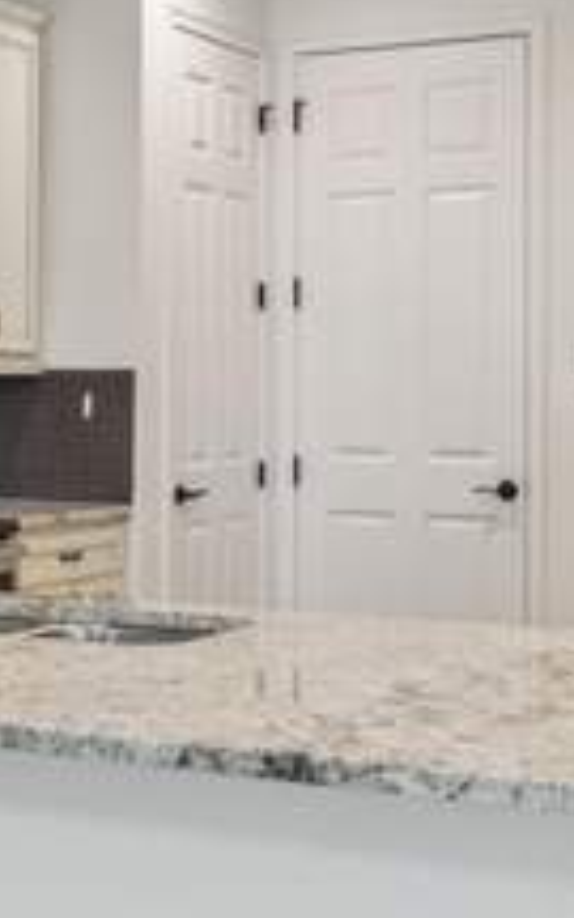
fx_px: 1927
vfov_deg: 26.8
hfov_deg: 16.6
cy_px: 372
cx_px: -13
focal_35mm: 77
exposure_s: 1/15
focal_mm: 34
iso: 800
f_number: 10
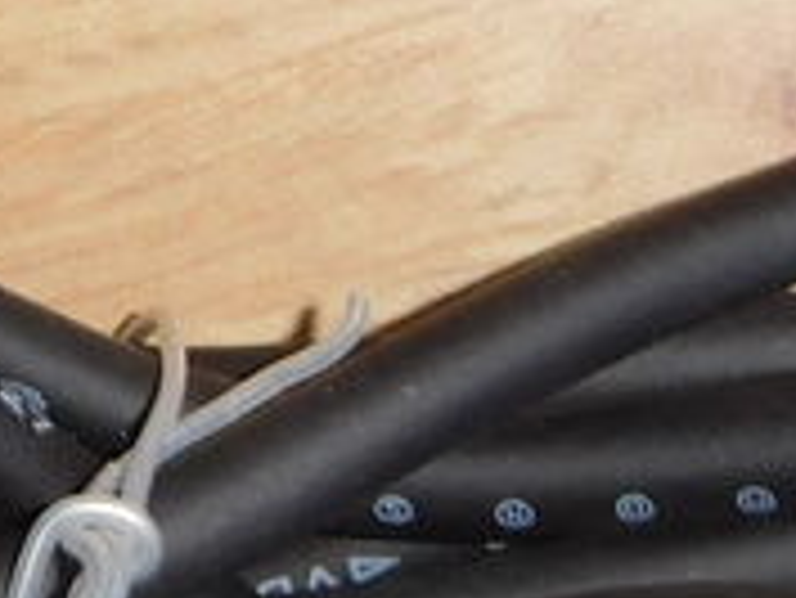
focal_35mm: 141
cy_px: -800
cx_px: -13
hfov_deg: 13.8
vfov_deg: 9.5
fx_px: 3245
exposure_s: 1/30
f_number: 3.4
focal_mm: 4.5
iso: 125
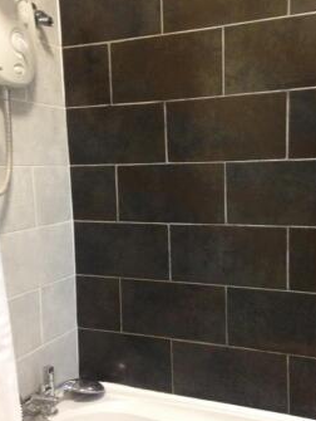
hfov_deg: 33.6
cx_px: 179
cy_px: 226
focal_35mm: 43
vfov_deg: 43.8
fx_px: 522
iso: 500
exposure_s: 1/15
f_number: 2.4
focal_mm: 4.12
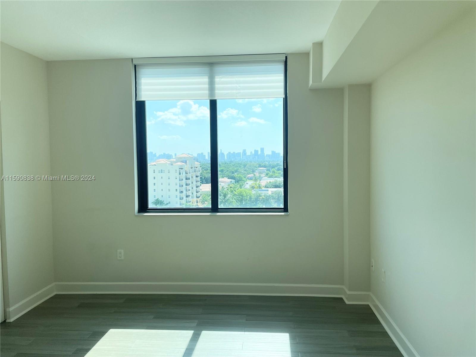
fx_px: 358
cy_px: 178
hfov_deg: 67.3
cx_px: 238
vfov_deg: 53.1
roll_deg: +1.6
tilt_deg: -1.7
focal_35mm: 26
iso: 32
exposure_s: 1/972
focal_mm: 4.2
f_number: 1.6
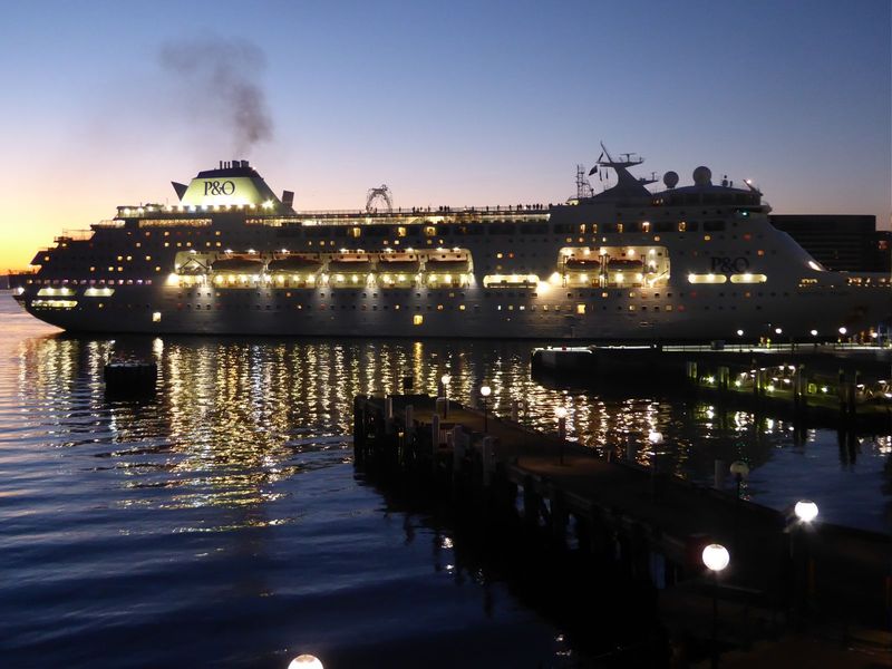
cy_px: 334
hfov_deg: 47.9
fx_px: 1005
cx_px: 446
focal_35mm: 39
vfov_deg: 36.8
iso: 800
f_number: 3.7
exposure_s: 1/8
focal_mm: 6.7
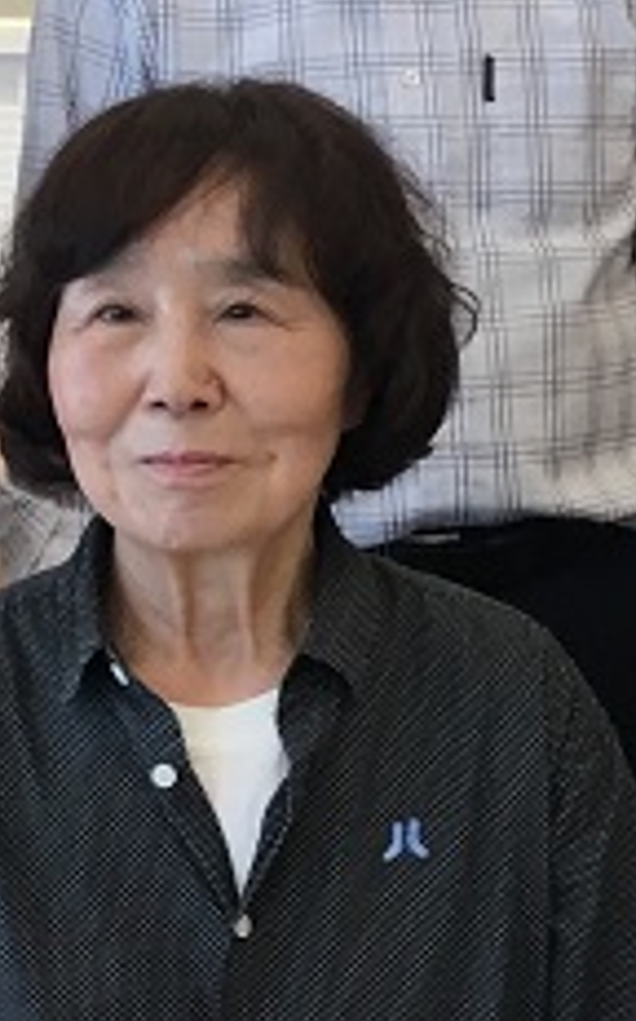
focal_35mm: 114
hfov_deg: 11.4
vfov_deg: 18.3
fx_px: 3167
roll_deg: +0.7
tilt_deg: -7.3
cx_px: 610
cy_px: 504
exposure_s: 1/40
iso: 25
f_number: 2.4
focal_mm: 3.3
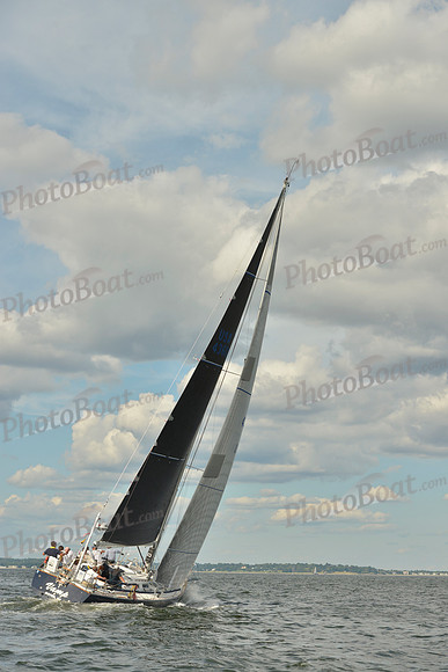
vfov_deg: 28.8
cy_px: 336
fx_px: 1306
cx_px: 224
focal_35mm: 70
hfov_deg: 19.5
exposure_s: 1/1000
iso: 200
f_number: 8
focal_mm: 70
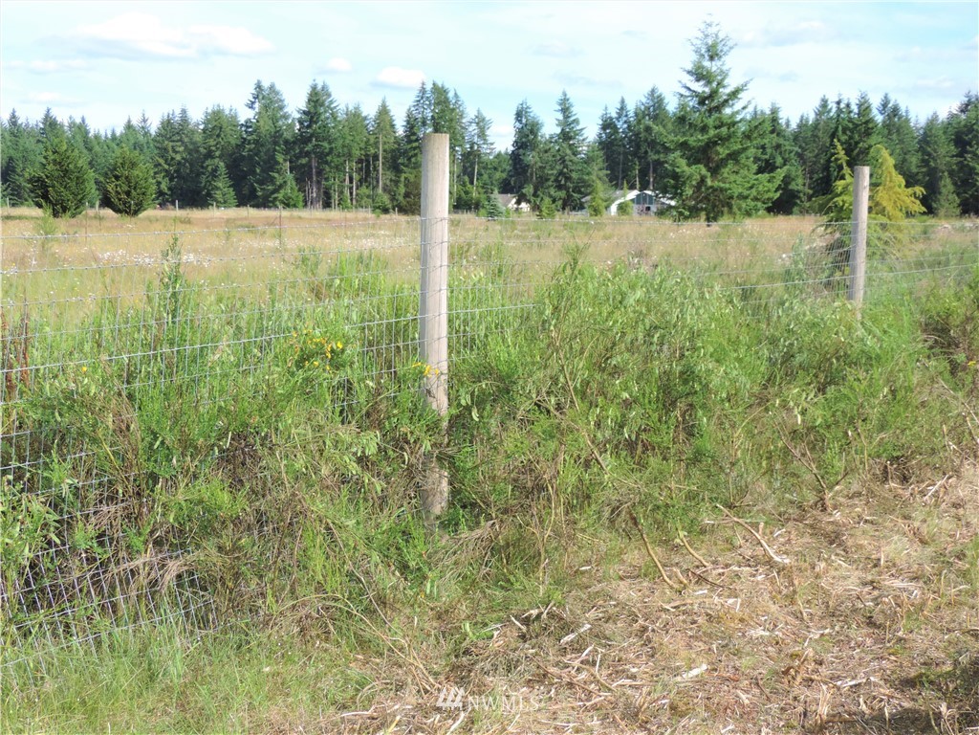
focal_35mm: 47
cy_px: 368
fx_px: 1329
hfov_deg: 40.4
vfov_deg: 30.9
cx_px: 490
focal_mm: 8.3
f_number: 3.5
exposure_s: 1/1250
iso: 280
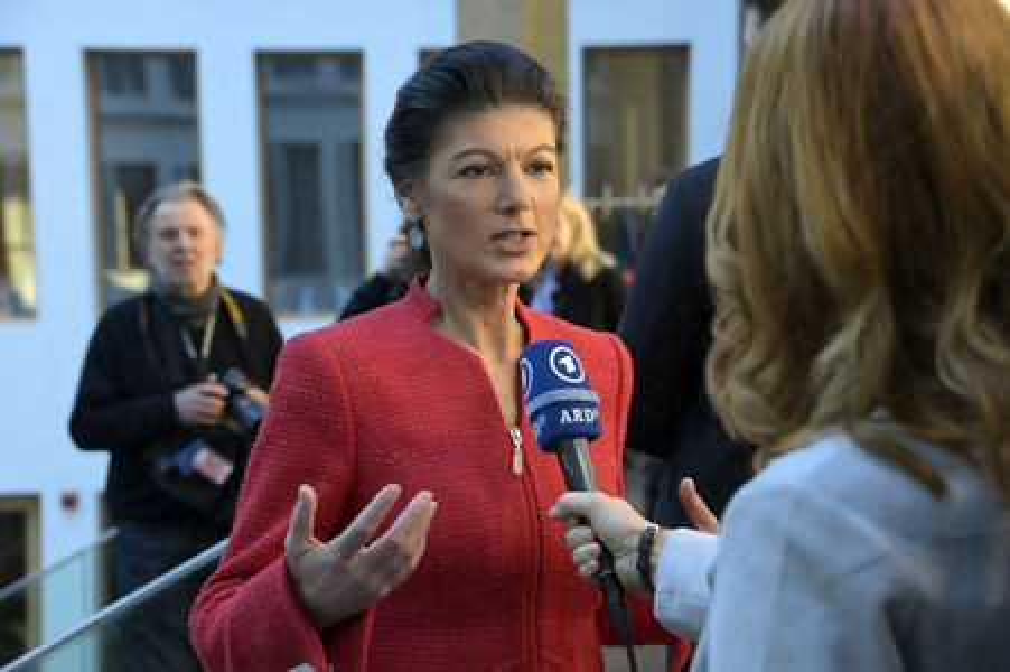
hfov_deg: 26.0
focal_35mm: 78
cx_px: 505
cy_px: 336
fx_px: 2187
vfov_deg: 17.5
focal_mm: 78
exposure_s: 1/320
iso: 8000
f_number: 5.6
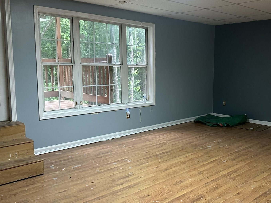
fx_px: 282
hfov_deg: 50.4
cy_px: 101
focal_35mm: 36
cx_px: 182
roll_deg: -1.2
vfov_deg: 39.7
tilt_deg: -6.4
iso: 400
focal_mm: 6.86
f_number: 1.78
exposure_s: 1/60
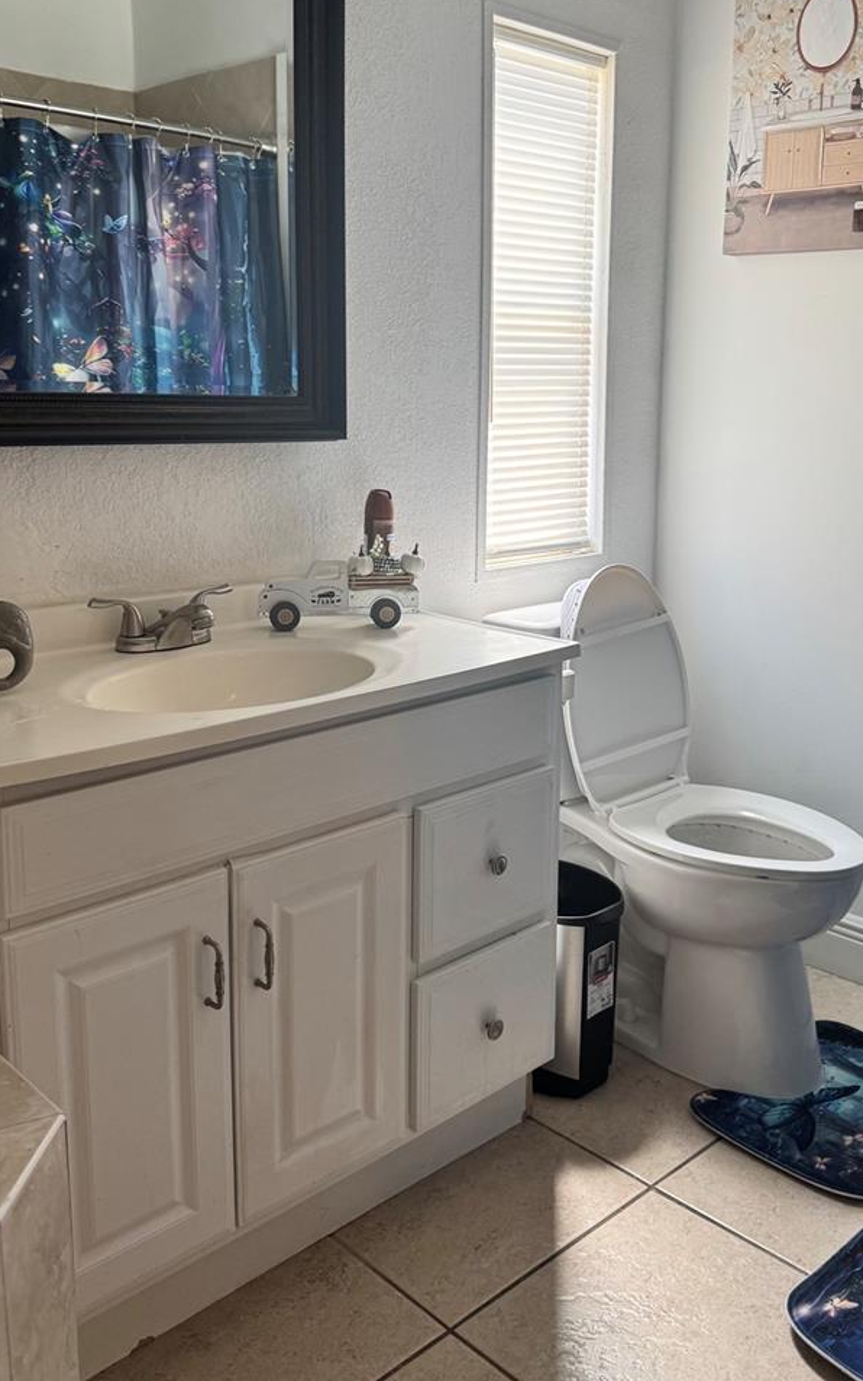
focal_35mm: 32
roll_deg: +0.5
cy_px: 570
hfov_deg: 39.4
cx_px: 482
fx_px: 1205
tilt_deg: -8.2
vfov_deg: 59.3
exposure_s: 1/120
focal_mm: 6.76
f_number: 1.78
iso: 80
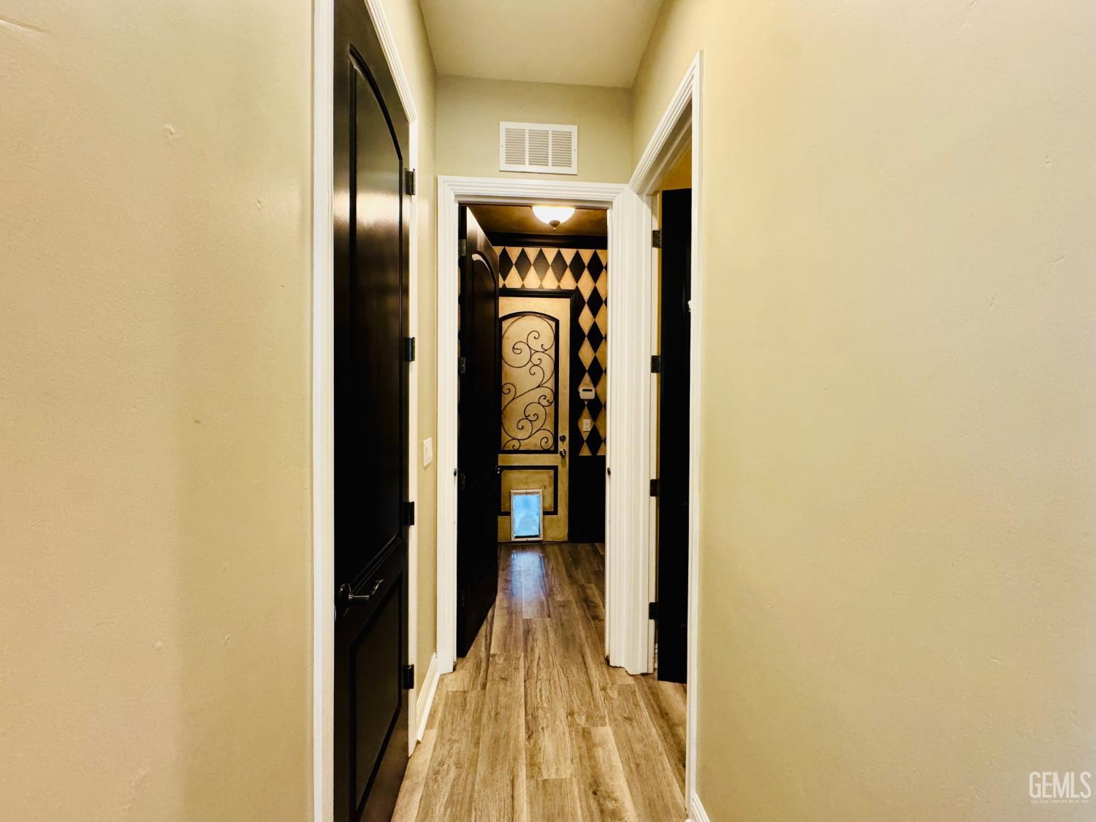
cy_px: 411
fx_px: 443
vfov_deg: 85.7
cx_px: 548
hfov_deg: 102.1
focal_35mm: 14
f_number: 2.2
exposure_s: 1/60
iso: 800
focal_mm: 2.22
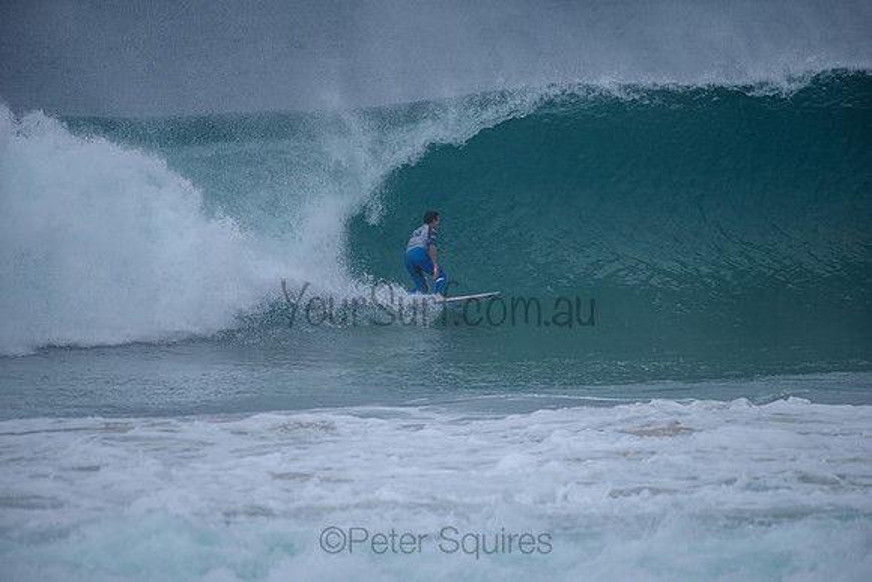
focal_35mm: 500
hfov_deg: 4.1
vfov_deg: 2.8
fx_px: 12113
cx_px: 436
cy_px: 291
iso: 320
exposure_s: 1/2000
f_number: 5.6
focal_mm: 500
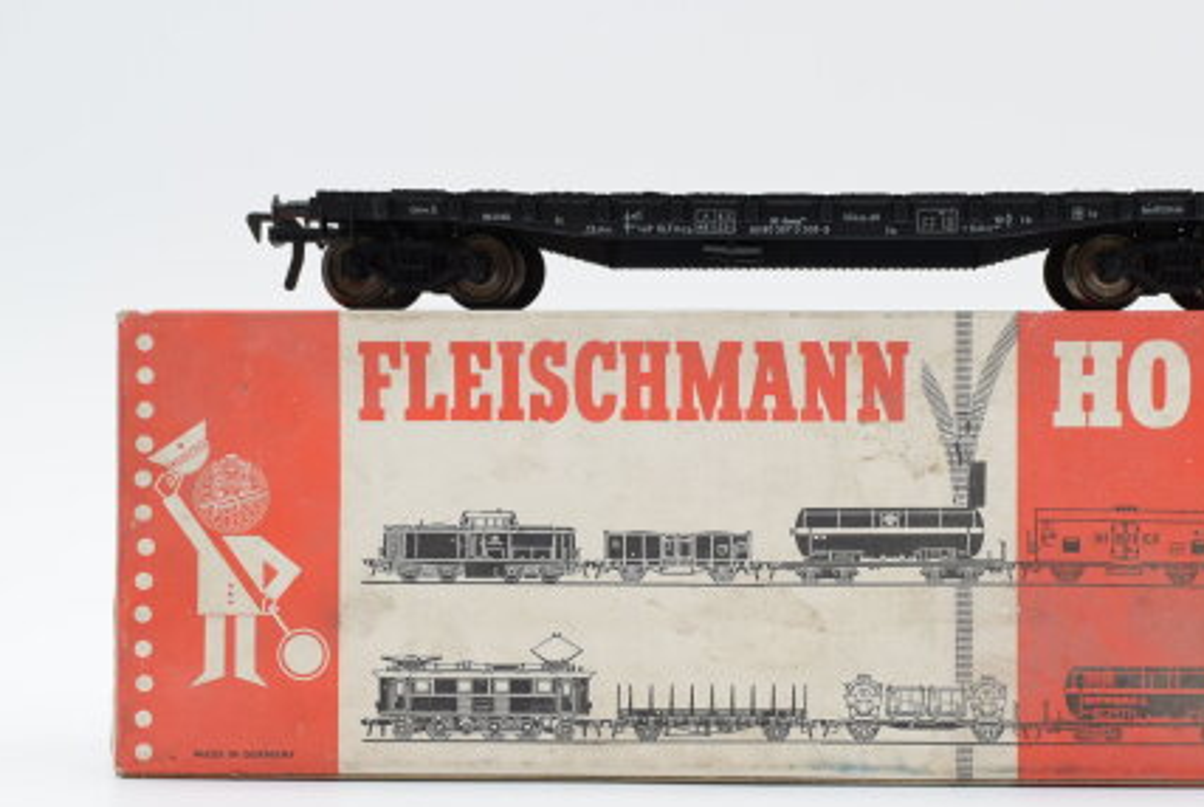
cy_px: 374
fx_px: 2468
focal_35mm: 74
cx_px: 778
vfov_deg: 18.6
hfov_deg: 27.3
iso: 500
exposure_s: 1/100
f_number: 8
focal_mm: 35
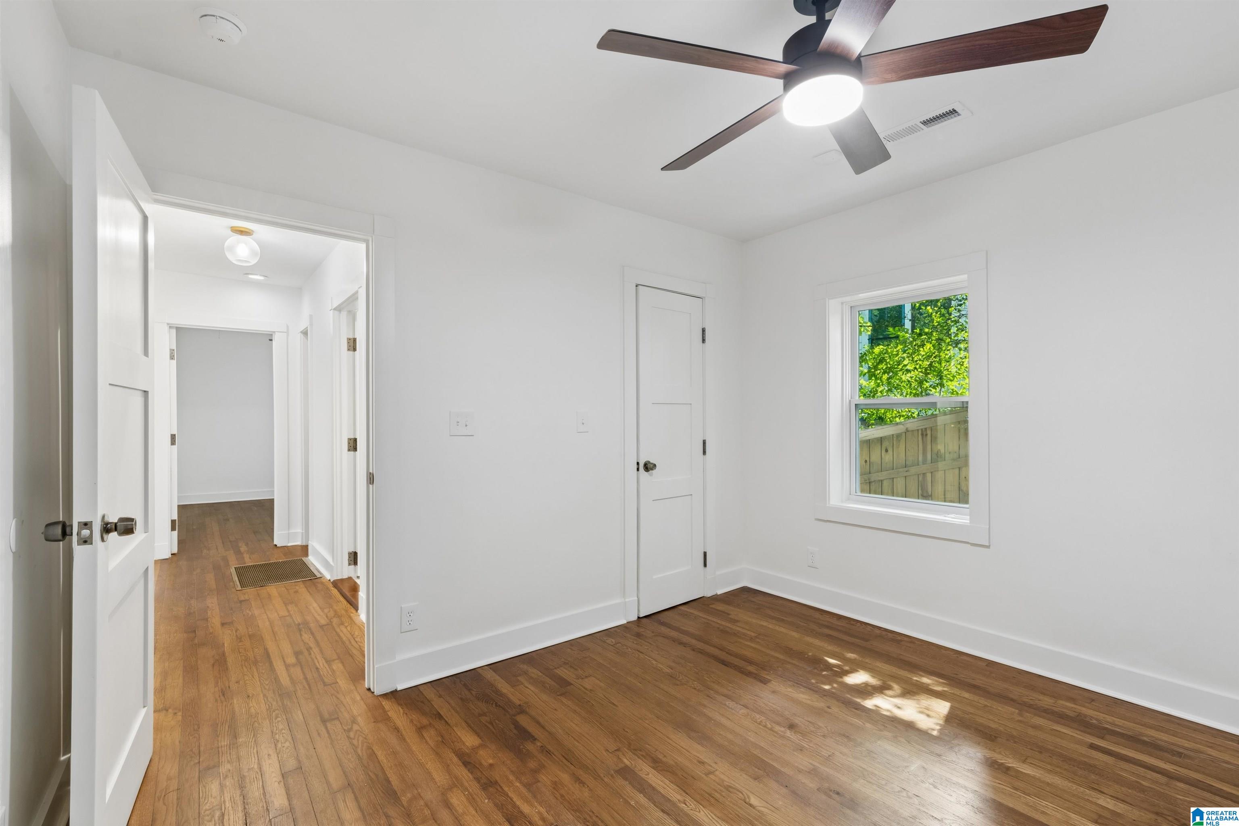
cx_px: 620
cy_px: 413
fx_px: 551
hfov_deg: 96.7
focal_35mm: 16
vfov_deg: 73.7
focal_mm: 16
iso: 400
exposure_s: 1/4
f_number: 13
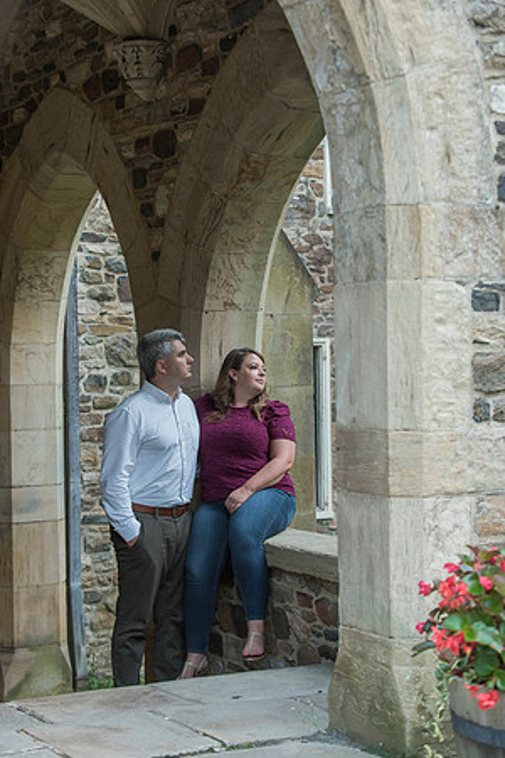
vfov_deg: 28.8
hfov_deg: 19.5
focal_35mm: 70
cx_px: 252
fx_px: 1473
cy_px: 379
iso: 1250
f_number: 4
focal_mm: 70
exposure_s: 1/125
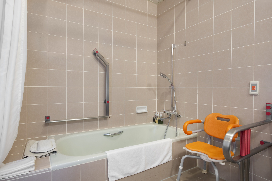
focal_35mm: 20
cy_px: 90
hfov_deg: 84.0
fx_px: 151
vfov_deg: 61.9
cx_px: 136
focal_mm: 20
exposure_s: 1.5
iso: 200
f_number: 11
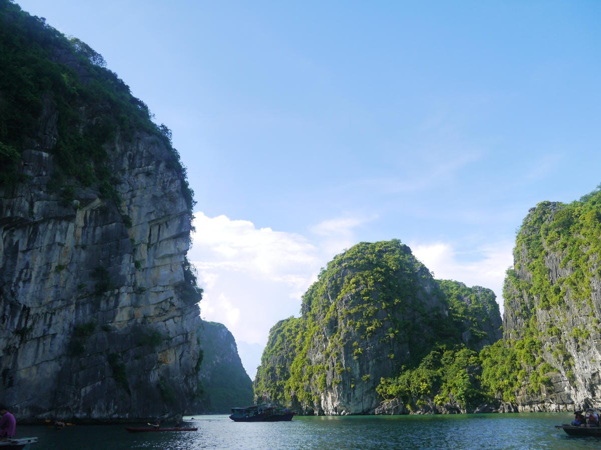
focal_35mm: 28
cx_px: 300
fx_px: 486
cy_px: 225
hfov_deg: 63.4
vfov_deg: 49.7
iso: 160
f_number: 6.3
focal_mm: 14
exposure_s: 1/400
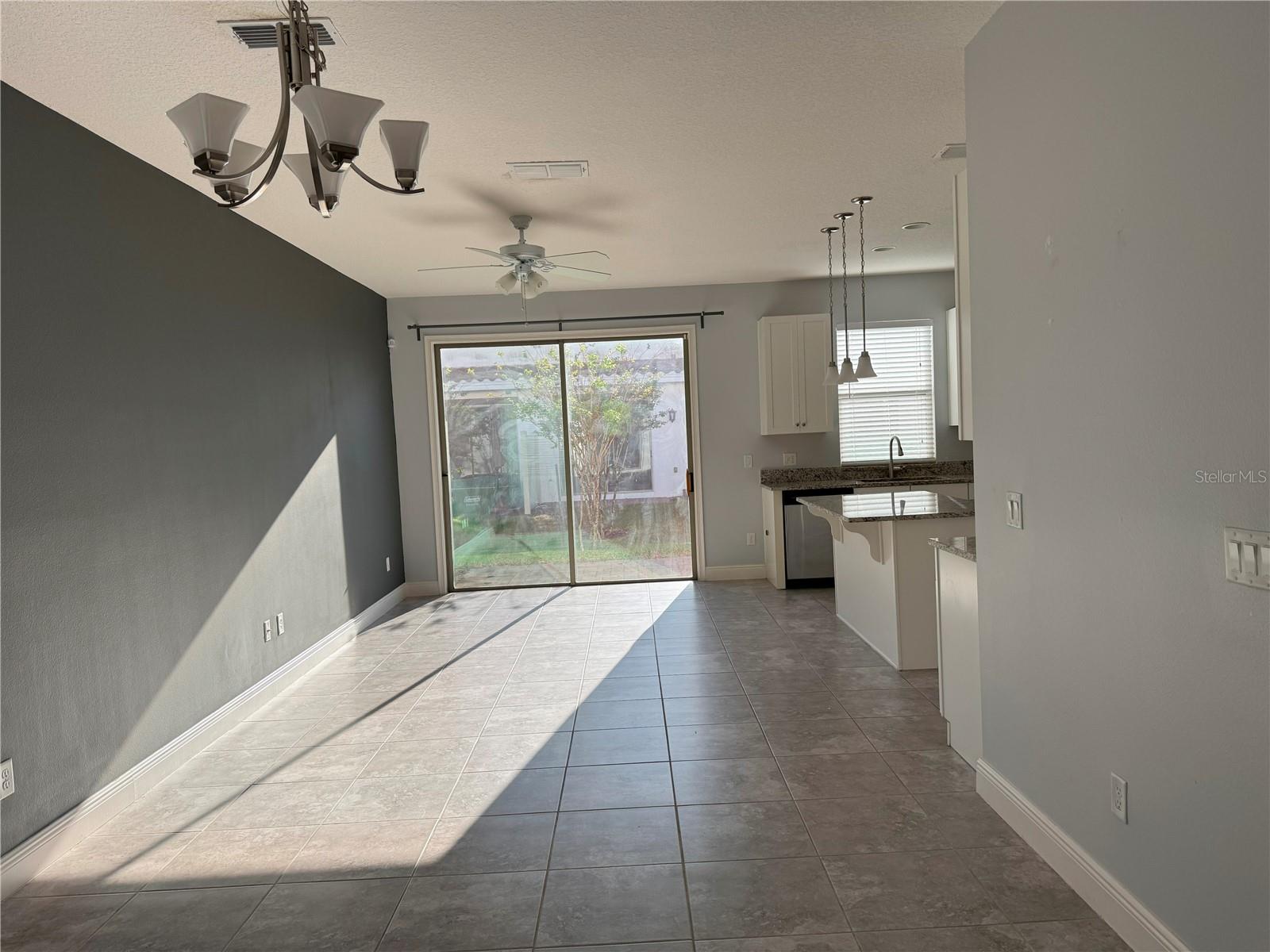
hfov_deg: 71.6
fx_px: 881
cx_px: 635
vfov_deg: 56.8
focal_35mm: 24
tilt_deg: -3.7
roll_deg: +2.4
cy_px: 476
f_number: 1.78
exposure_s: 1/995
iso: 80
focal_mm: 6.76
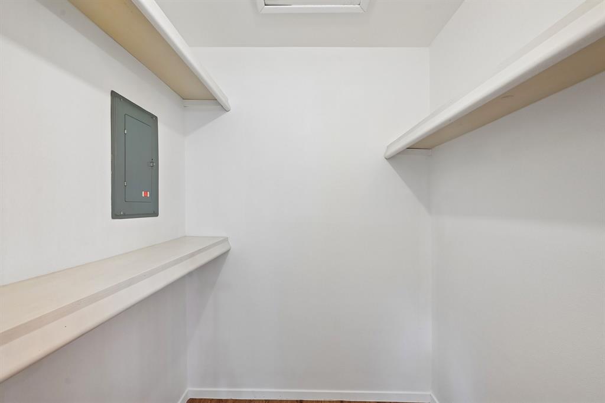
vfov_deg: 77.3
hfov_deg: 100.4
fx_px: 252
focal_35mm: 15
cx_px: 302
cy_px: 202
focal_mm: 15
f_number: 8
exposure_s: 1/10
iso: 400
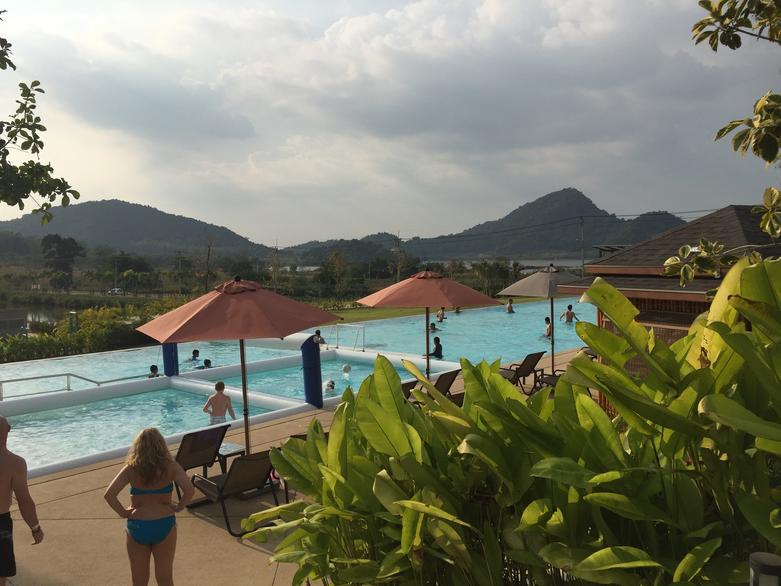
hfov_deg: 61.7
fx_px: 654
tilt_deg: -3.0
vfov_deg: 48.2
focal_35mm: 29
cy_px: 293
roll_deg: -0.5
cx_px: 390
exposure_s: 1/3968
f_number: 2.2
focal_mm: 4.15
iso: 32
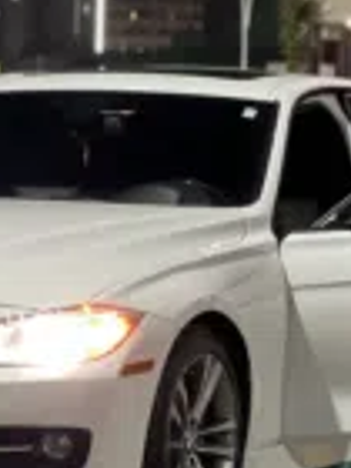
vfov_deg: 9.0
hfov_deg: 6.8
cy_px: 100
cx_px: 110
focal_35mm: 220
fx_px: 2974
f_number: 2.8
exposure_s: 1/18
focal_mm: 9
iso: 400
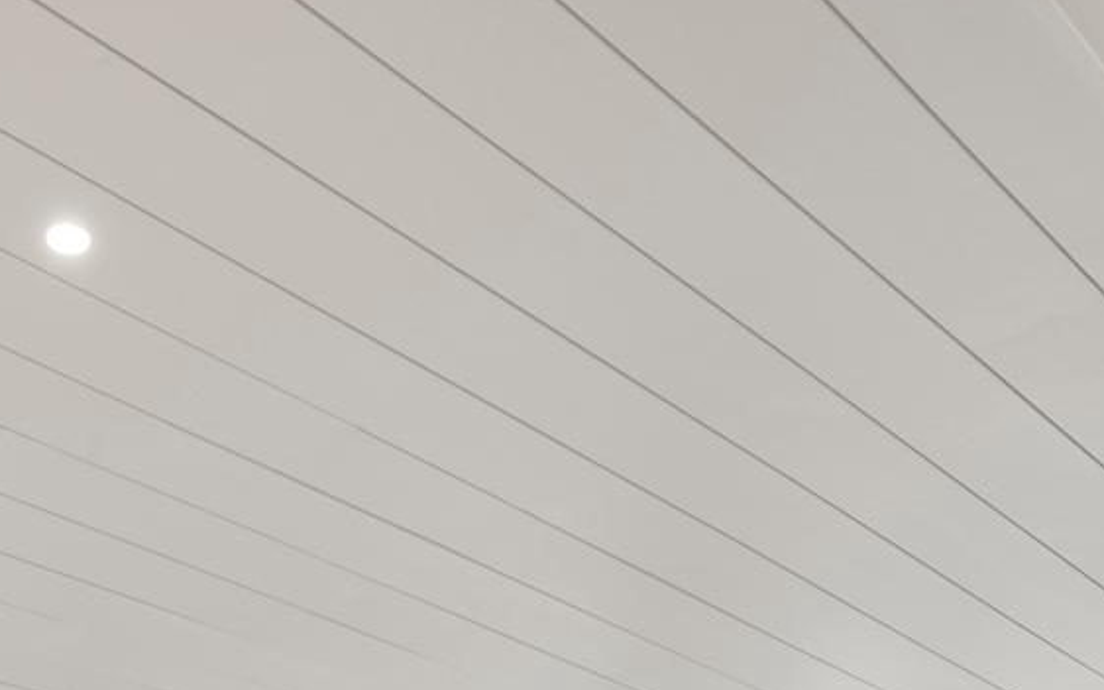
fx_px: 1620
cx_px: 283
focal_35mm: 54
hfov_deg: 36.8
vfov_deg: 18.3
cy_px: 1284
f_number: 8
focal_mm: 14.5
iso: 400
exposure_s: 1/25
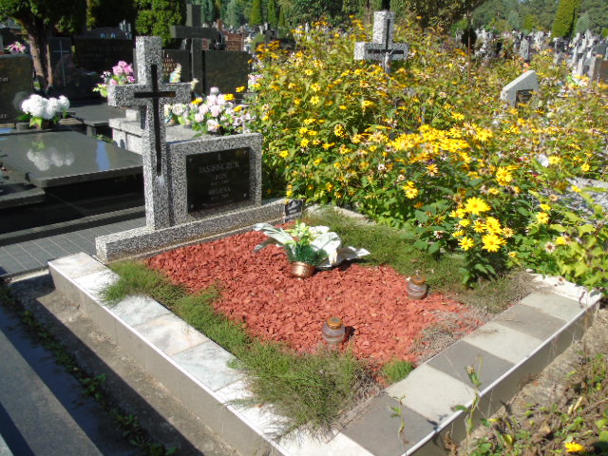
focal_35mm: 29
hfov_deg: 61.7
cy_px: 228
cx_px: 304
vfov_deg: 48.2
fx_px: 509
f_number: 3.6
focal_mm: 5.2
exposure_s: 1/500
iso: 80
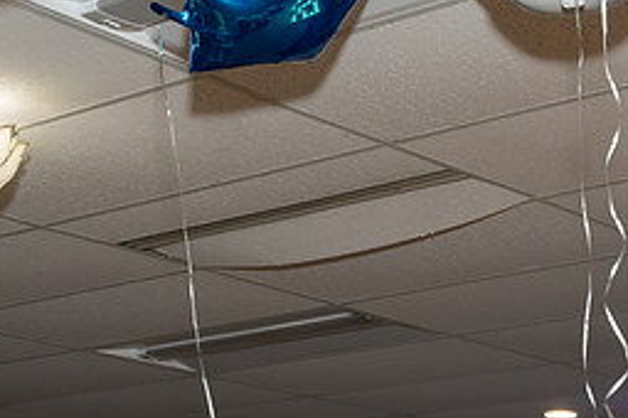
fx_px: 1849
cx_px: 400
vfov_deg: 12.9
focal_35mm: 106
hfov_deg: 19.2
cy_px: 234
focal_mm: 19
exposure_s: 1/250
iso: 500
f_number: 6.3
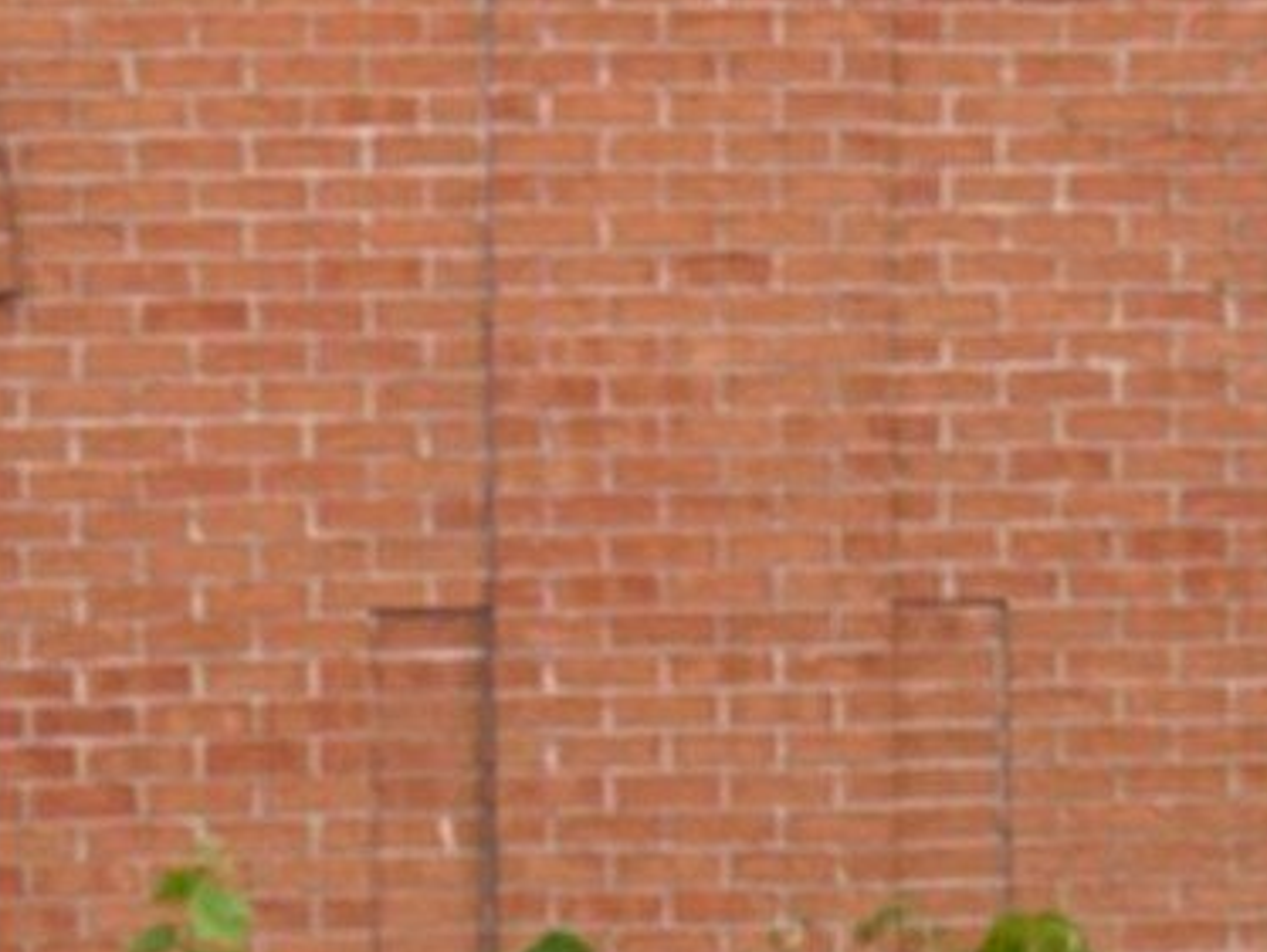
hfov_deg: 7.8
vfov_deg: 5.8
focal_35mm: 250
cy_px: 1865
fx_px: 9156
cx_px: -471
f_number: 1.78
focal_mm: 6.76
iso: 100
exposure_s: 1/62
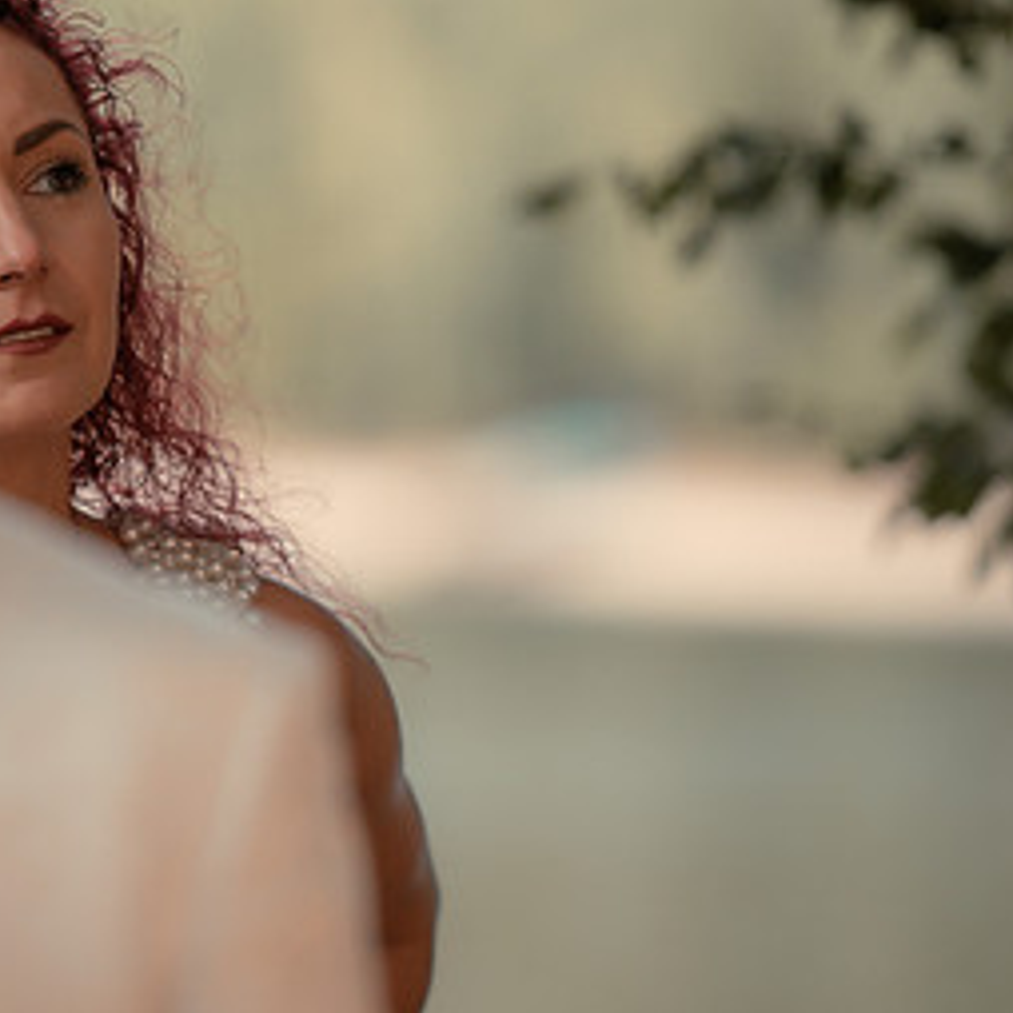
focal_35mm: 406
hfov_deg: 4.3
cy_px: 481
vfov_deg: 4.3
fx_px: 13442
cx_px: 183
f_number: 2.8
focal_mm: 200
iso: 500
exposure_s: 1/250
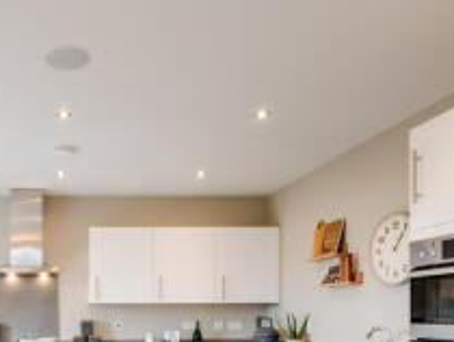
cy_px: 324
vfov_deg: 35.8
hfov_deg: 44.8
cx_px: 32
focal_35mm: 37
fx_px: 486
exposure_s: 1/15
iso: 320
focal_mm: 17
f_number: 9
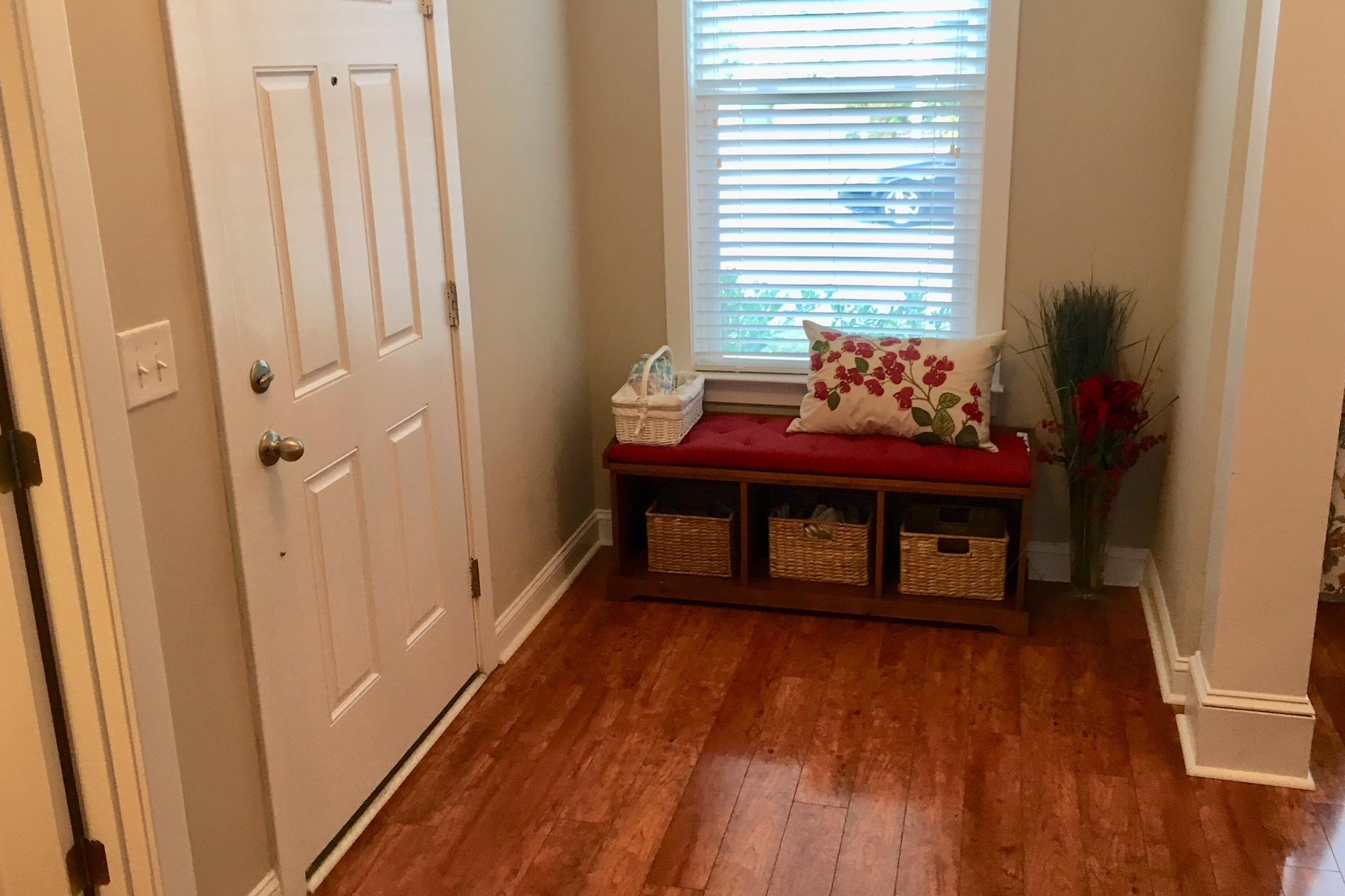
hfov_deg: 57.2
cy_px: 422
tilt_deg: -16.3
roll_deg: +1.9
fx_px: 1233
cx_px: 687
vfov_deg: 39.9
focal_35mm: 33
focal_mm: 4.15
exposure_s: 1/33
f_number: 2.2
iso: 50
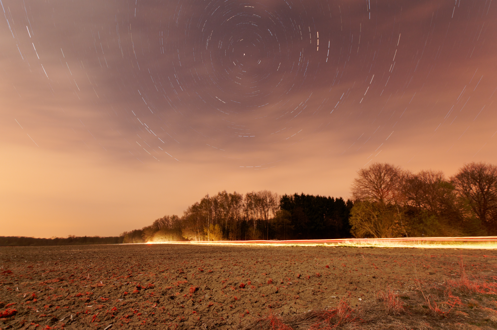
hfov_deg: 100.5
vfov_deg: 77.2
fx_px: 207
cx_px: 248
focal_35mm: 15
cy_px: 165
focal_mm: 10
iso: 200
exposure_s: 300
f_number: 4
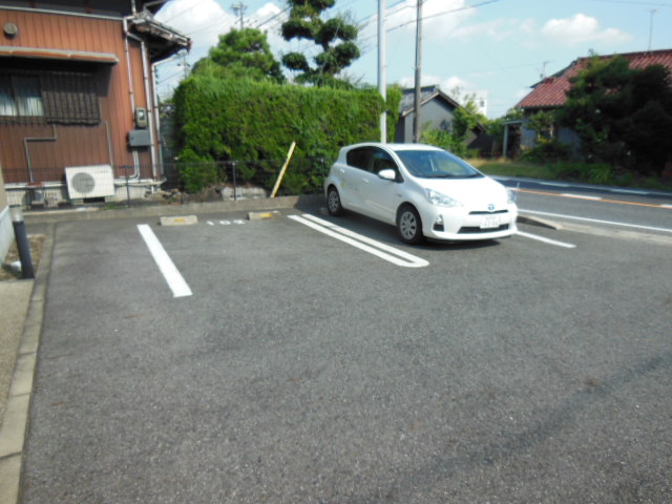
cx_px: 336
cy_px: 252
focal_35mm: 25
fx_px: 485
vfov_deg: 54.9
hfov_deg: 69.4
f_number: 3.5
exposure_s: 1/800
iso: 125
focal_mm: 4.5
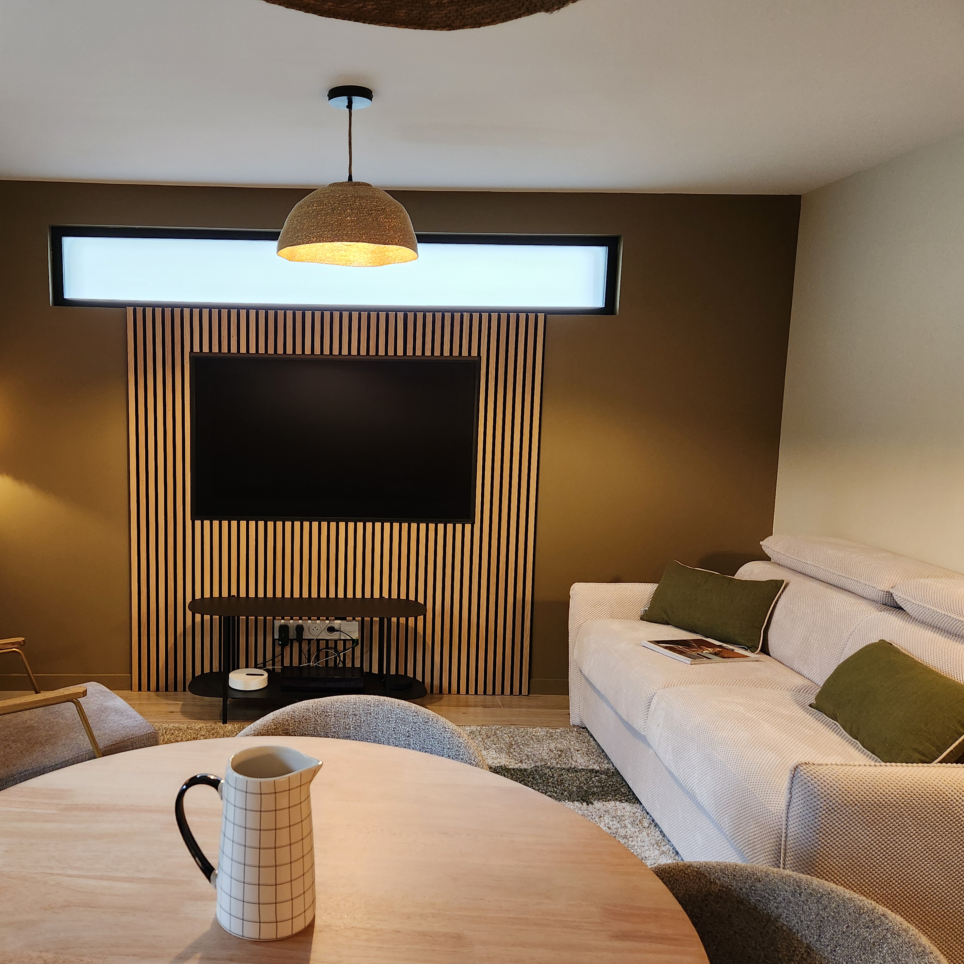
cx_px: 331
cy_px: 497
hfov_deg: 56.2
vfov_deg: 57.3
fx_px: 882
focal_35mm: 28
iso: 500
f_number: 1.8
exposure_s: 1/100
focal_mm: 5.4
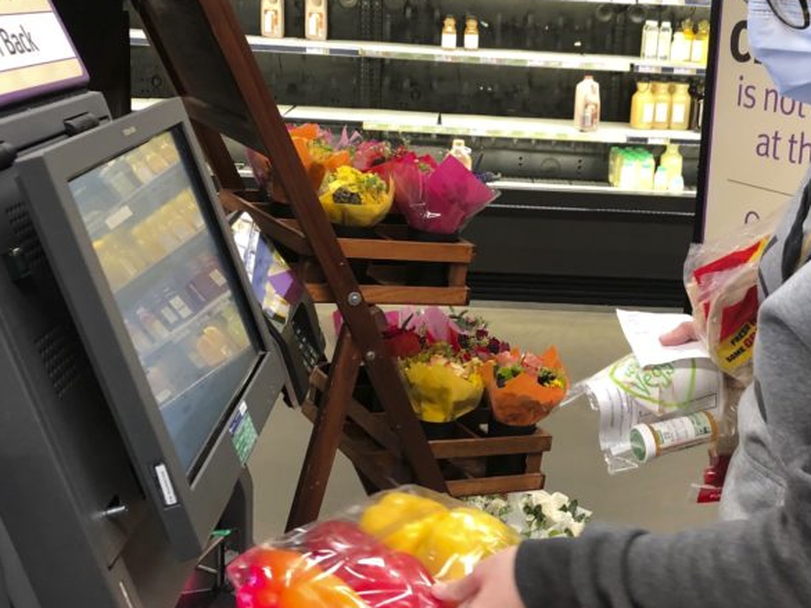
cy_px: 278
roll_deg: -3.7
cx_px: 530
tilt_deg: -12.4
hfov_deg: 38.5
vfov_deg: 29.7
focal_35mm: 49
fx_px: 1148
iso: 40
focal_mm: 3.99
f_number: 1.8
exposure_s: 1/15
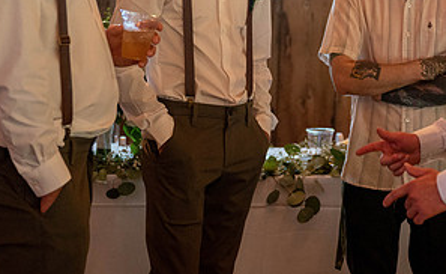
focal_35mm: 120
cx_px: 308
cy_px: -12
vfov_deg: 10.7
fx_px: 1451
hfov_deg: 17.4
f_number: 2.8
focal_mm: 60
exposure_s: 1/125
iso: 3200
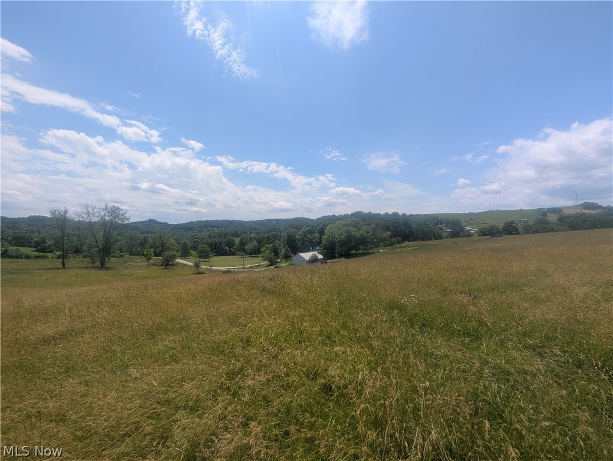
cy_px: 230
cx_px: 306
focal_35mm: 12
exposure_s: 1/4184
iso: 54
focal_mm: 2.02
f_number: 1.7
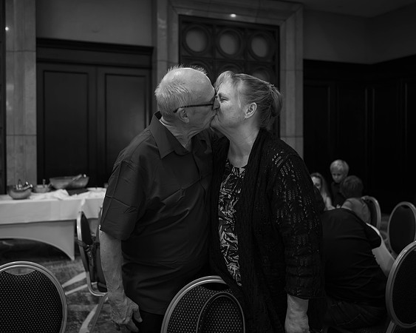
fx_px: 465
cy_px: 147
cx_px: 215
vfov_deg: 39.3
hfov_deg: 48.2
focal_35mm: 38
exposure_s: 1/125
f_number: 2.8
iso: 2500
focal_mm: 29.5
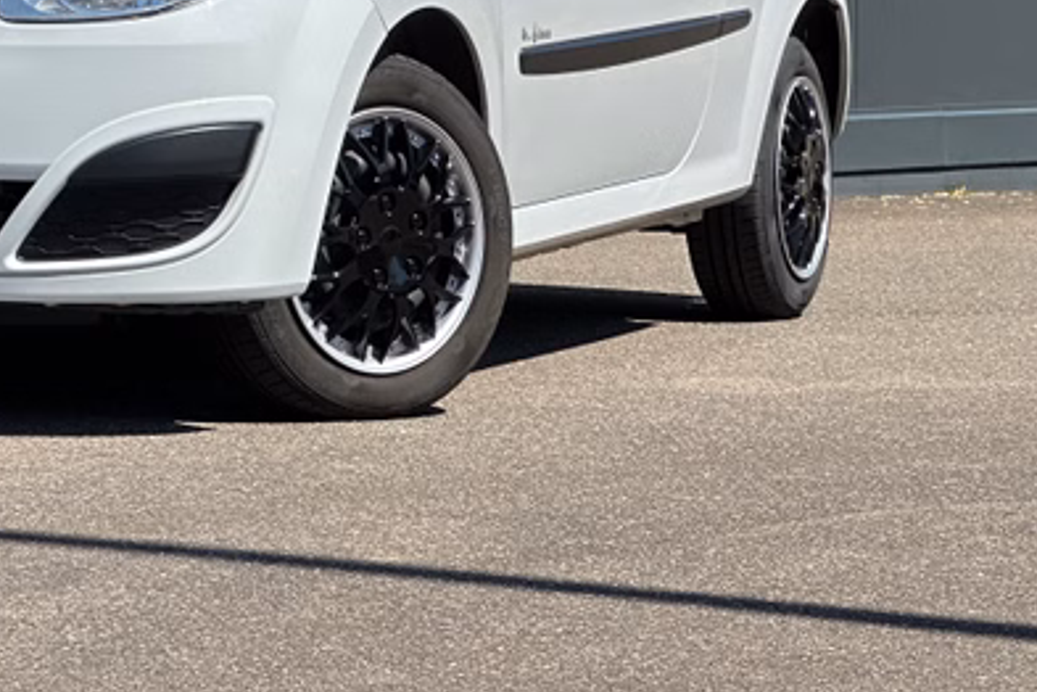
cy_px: -95
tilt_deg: -1.4
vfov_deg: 8.3
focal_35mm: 163
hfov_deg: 12.5
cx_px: 47
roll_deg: -0.4
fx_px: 4695
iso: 32
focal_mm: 9
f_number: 2.8
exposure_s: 1/847
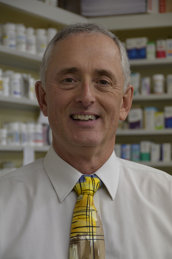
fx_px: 972
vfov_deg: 15.2
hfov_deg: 10.1
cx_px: 86
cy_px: 130
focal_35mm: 135
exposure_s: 1/80
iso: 400
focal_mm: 90
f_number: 5.3
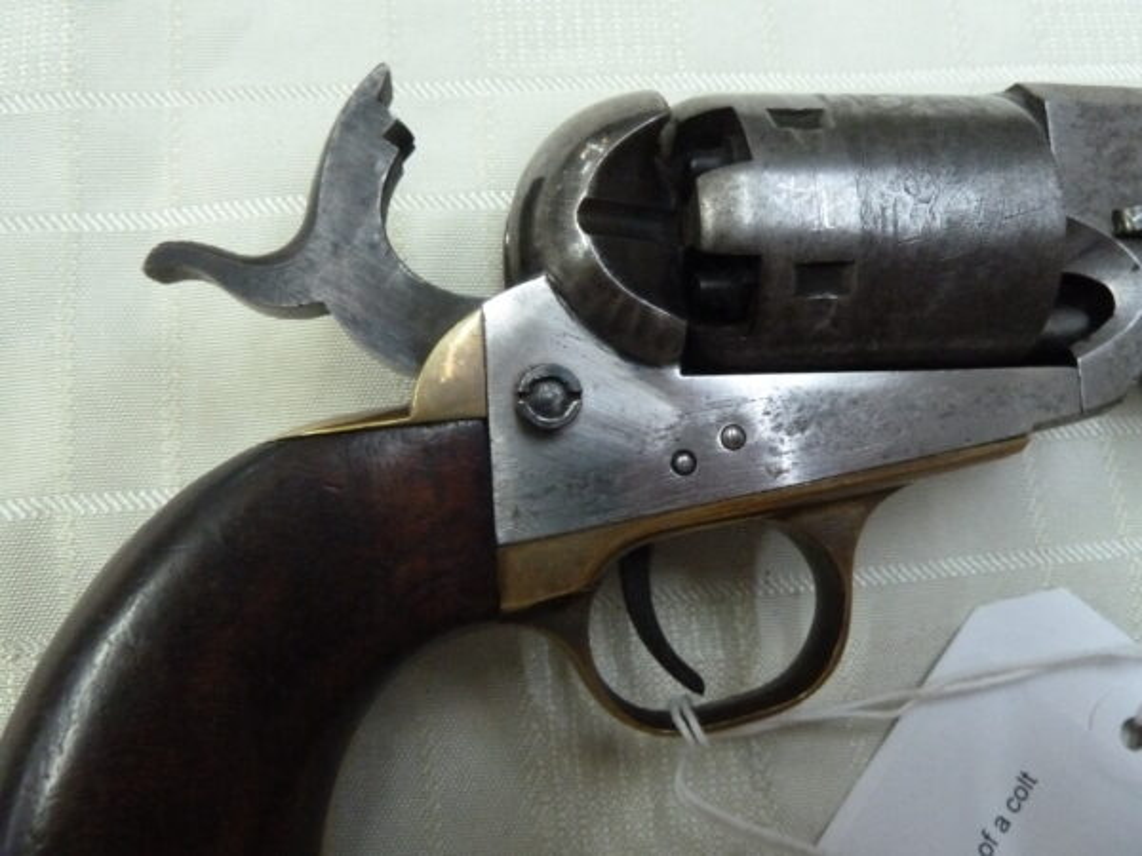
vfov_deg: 54.9
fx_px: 825
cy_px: 428
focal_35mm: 25
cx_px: 571
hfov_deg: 69.4
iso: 800
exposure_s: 1/50
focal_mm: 4.1
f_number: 3.3
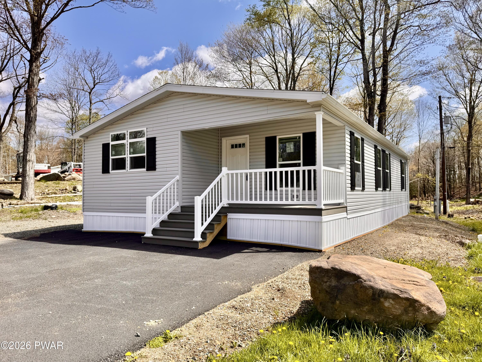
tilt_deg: +2.7
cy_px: 181
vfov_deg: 56.8
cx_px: 241
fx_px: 334
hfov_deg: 71.6
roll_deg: +0.1
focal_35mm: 24
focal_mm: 6.76
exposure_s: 1/3247
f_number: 1.78
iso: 80
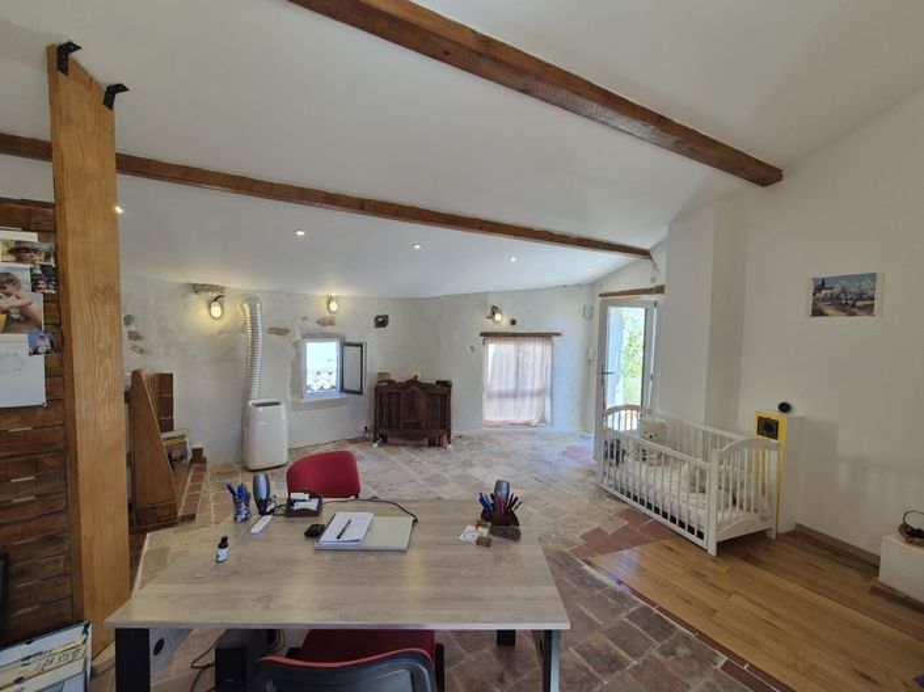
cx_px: 462
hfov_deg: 106.2
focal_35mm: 13
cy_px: 346
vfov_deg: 89.9
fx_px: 347
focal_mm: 2.2
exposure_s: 1/100
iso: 64
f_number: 2.2
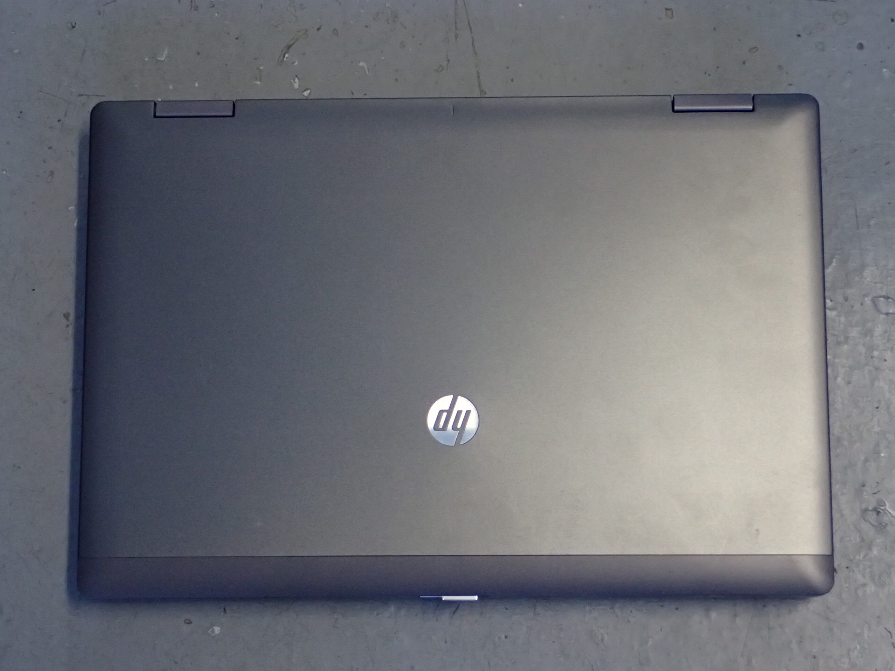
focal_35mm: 80
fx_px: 2068
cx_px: 448
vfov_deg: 18.4
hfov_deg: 24.4
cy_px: 336
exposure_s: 1/30
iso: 800
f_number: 4.4
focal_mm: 14.41
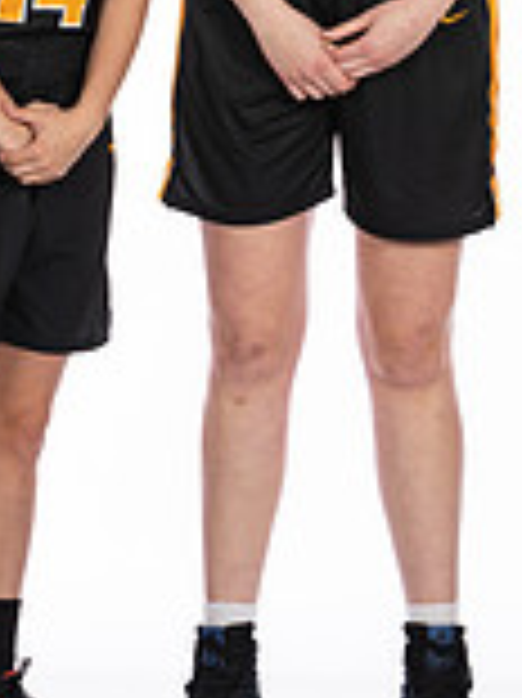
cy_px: -14
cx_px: 405
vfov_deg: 6.7
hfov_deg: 5.0
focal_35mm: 294
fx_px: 5919
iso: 100
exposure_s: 1/100
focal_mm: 70
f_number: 5.6
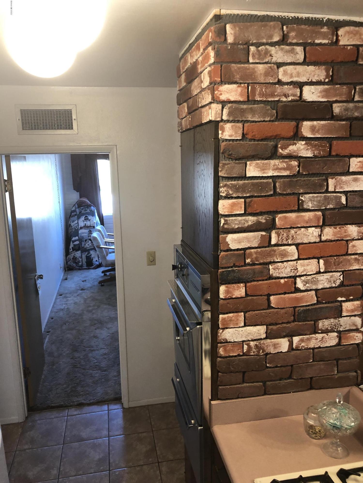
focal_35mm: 28
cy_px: 242
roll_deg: +0.2
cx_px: 182
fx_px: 391
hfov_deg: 49.7
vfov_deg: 63.4
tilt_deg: -10.0
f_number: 1.8
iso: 40
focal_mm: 4
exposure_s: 1/15
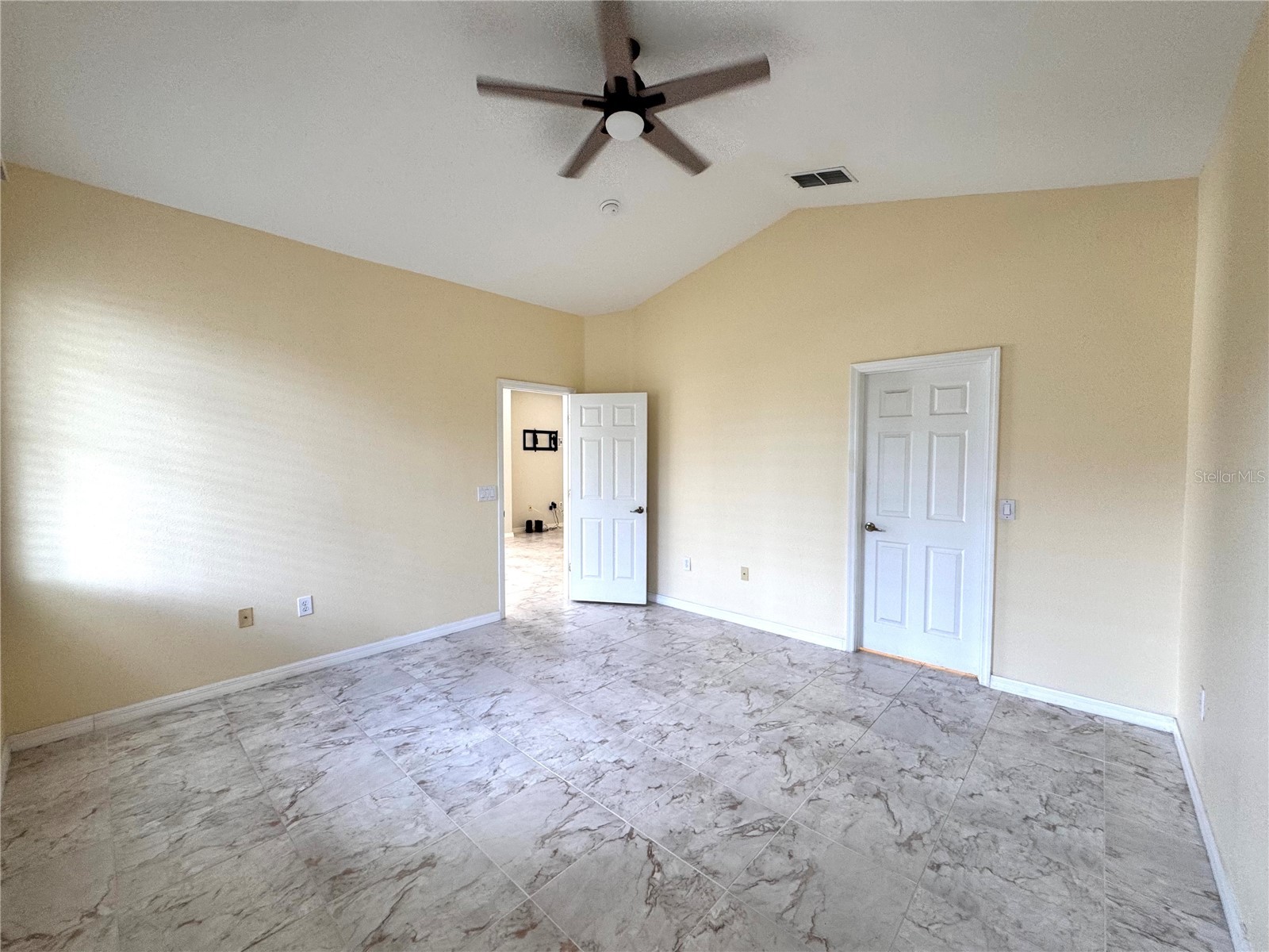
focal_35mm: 14
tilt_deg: -2.9
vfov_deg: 85.7
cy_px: 476
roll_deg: +0.1
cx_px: 634
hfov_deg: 102.1
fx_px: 513
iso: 125
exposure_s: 1/120
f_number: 2.2
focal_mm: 2.22
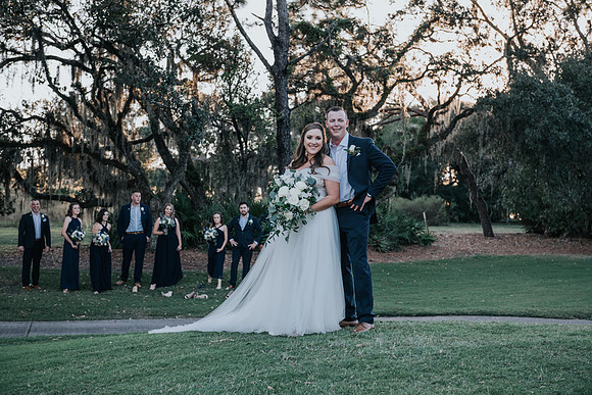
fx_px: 921
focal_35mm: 56
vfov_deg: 24.2
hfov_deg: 35.6
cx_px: 296
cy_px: 198
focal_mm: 56
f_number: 4.5
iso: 200
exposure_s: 1/200
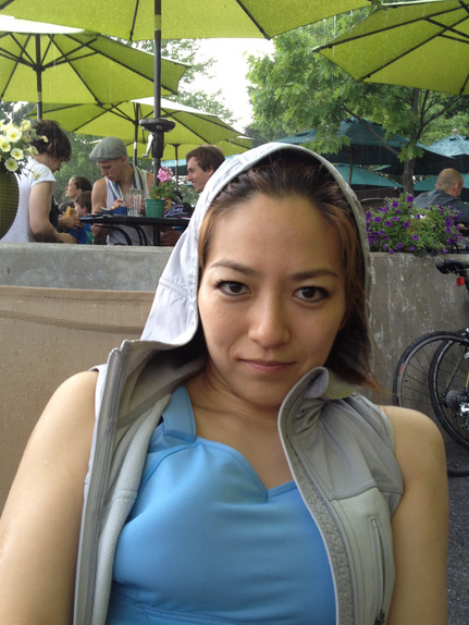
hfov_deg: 36.8
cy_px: 322
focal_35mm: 39
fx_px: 704
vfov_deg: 47.8
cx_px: 236
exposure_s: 1/40
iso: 80
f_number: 2.4
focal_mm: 4.28
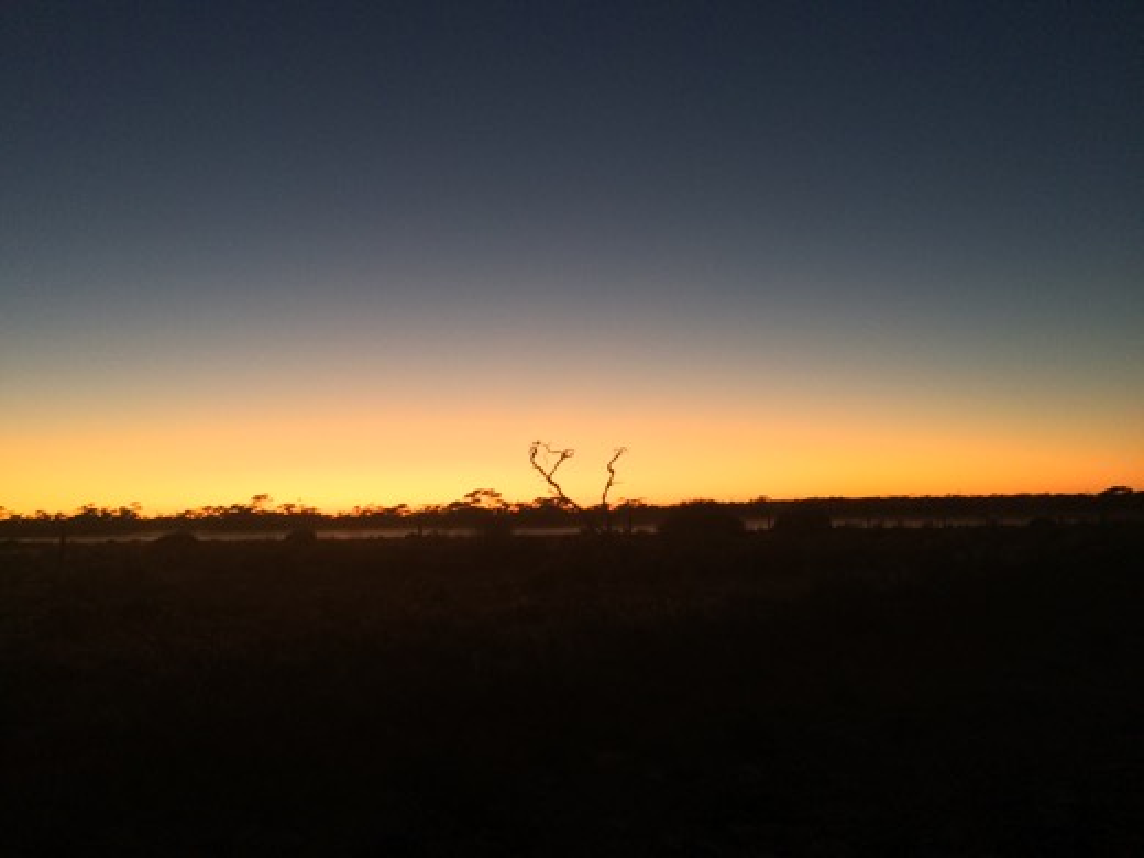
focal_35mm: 29
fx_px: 958
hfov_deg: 61.7
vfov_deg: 48.2
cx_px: 572
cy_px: 429
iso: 160
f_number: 2.2
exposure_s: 1/30
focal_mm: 4.15
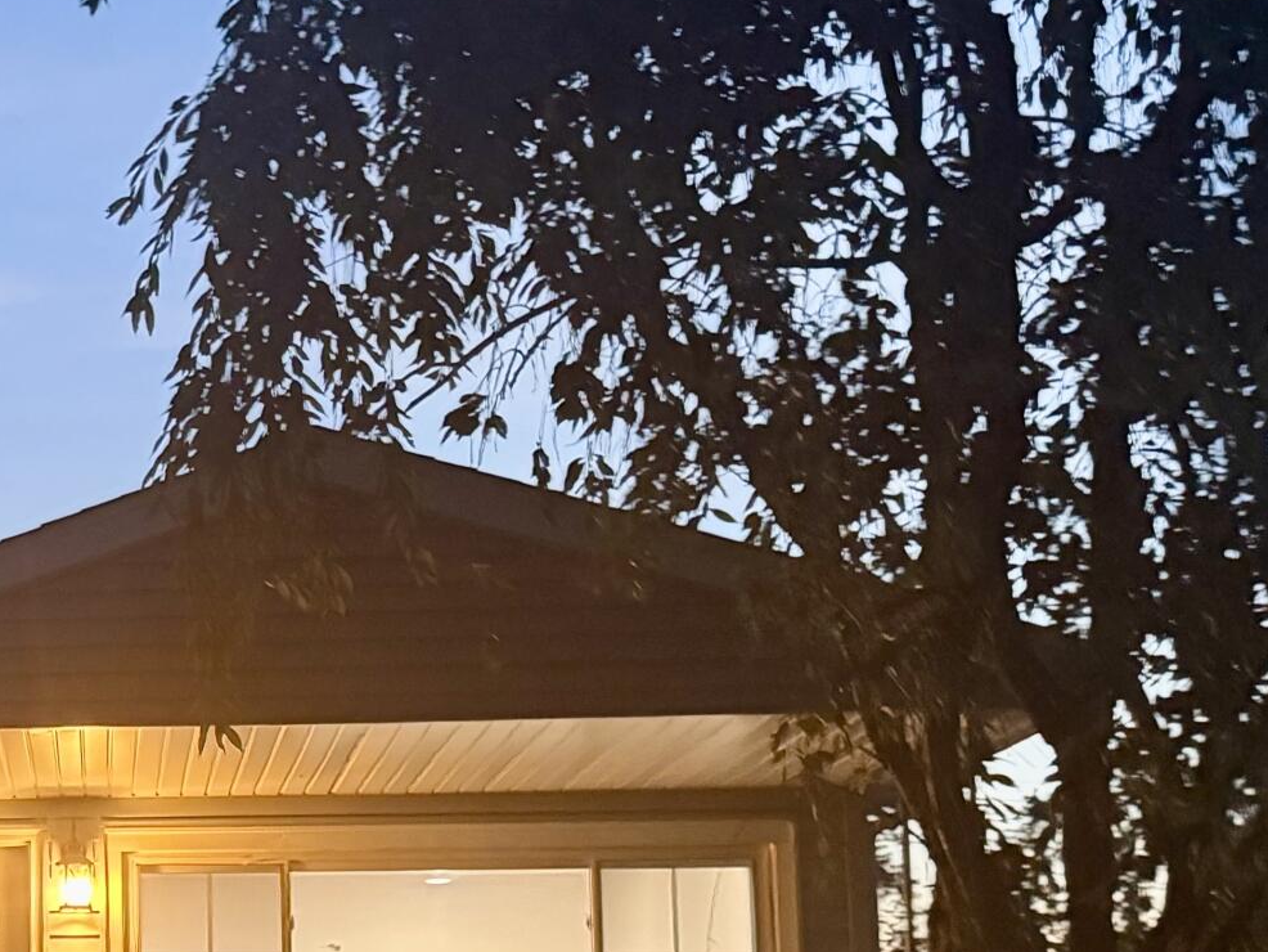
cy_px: 831
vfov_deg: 19.8
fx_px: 2675
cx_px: -319
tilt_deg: +6.9
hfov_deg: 23.9
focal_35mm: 73
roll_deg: +0.9
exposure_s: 1/40
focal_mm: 6.76
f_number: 1.78
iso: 800
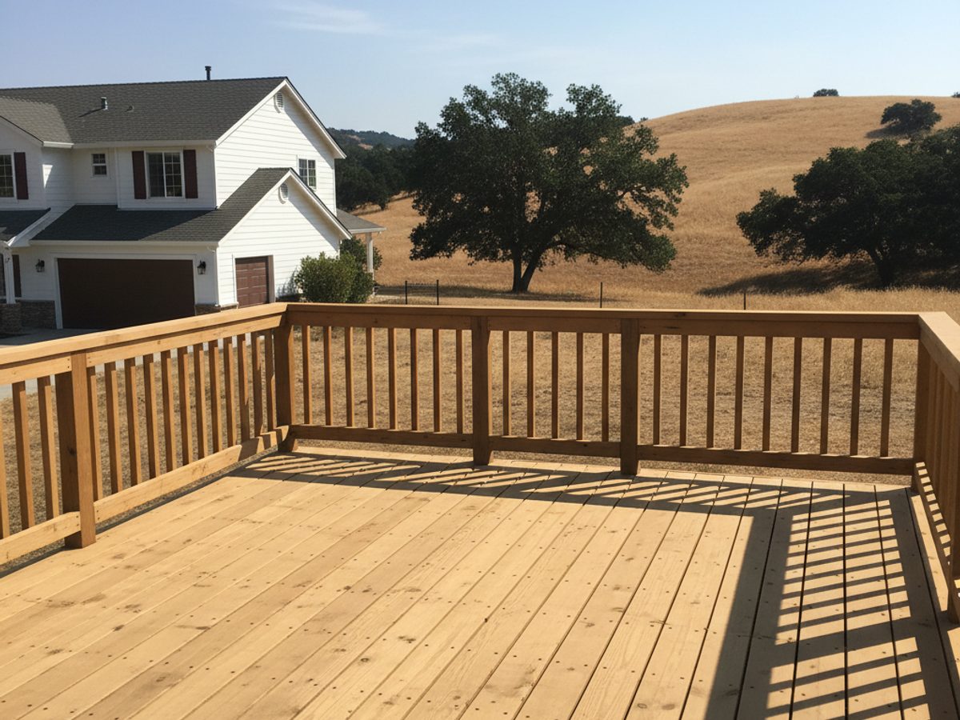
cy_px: 360
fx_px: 666
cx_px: 480
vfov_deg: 56.8
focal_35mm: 24
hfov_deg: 71.6
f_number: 1.68
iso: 192
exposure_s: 1/1884
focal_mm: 6.8
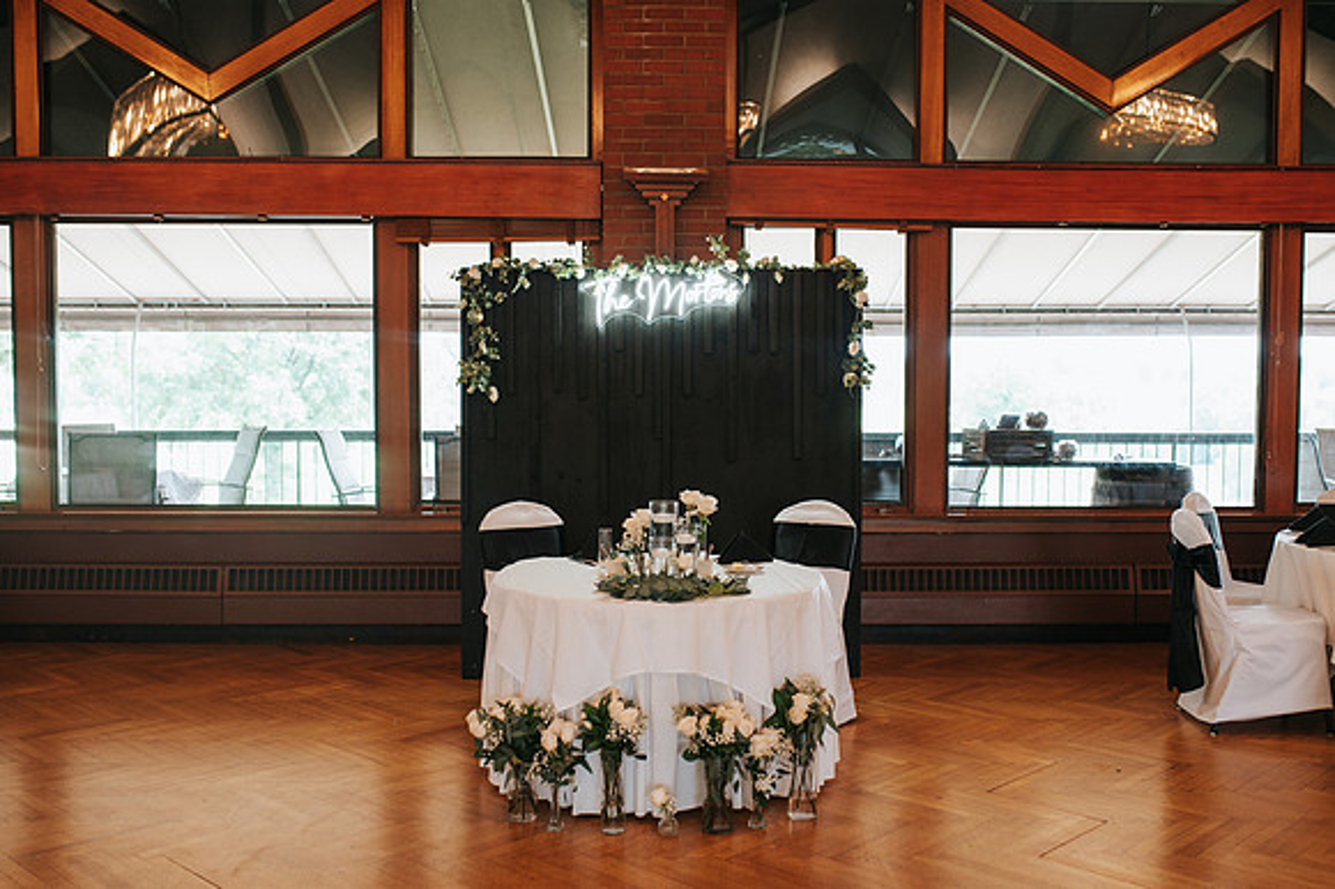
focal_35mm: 38
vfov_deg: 35.0
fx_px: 1408
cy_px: 444
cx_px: 683
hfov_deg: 50.7
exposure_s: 1/100
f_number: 2.8
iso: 640
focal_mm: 35
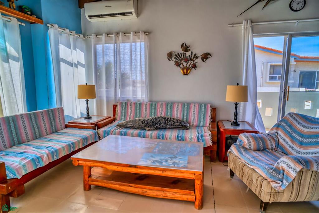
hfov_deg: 84.0
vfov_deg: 61.9
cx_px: 160
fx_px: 177
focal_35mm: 20
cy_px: 106
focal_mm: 20
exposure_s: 1/320
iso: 125
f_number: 4.5
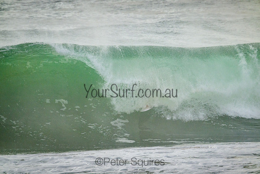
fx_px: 5779
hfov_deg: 2.6
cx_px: 130
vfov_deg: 1.7
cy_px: 87
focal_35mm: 800
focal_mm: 800
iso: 2000
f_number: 11
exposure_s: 1/2500
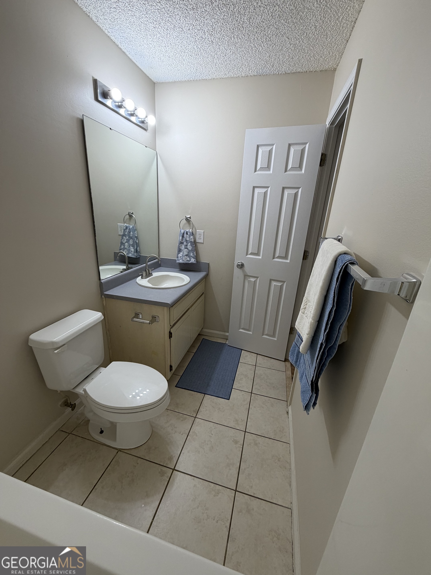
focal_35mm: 14
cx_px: 216
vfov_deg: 102.1
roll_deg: -2.9
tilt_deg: -18.8
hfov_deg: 85.7
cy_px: 288
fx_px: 232
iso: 125
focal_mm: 2.22
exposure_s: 1/120
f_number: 2.2
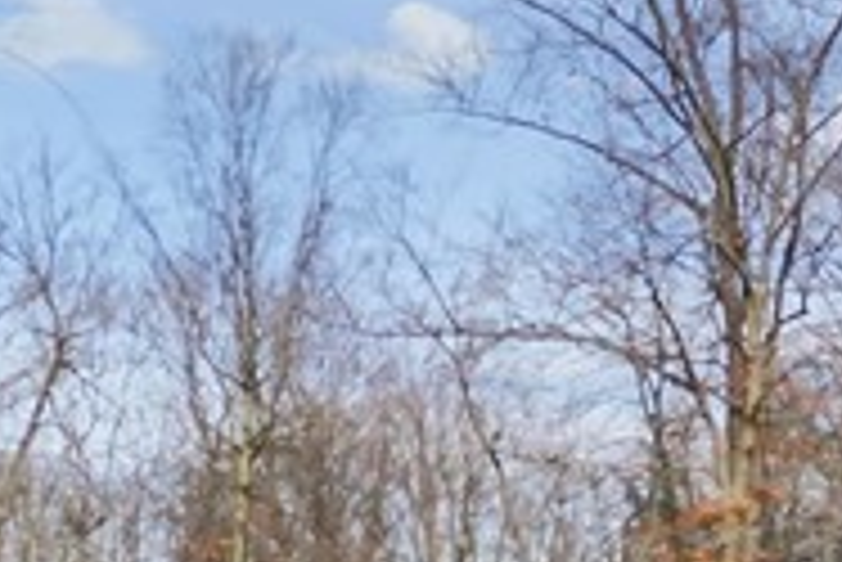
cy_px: 708
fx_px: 2036
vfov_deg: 15.1
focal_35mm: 87
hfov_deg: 22.9
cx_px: 707
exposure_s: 1/350
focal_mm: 10
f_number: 5.6
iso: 125
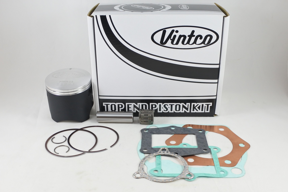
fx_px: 232
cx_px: 144
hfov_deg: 63.7
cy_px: 96
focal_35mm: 29
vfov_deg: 45.0
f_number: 3.5
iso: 400
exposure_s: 1/125
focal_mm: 10.9
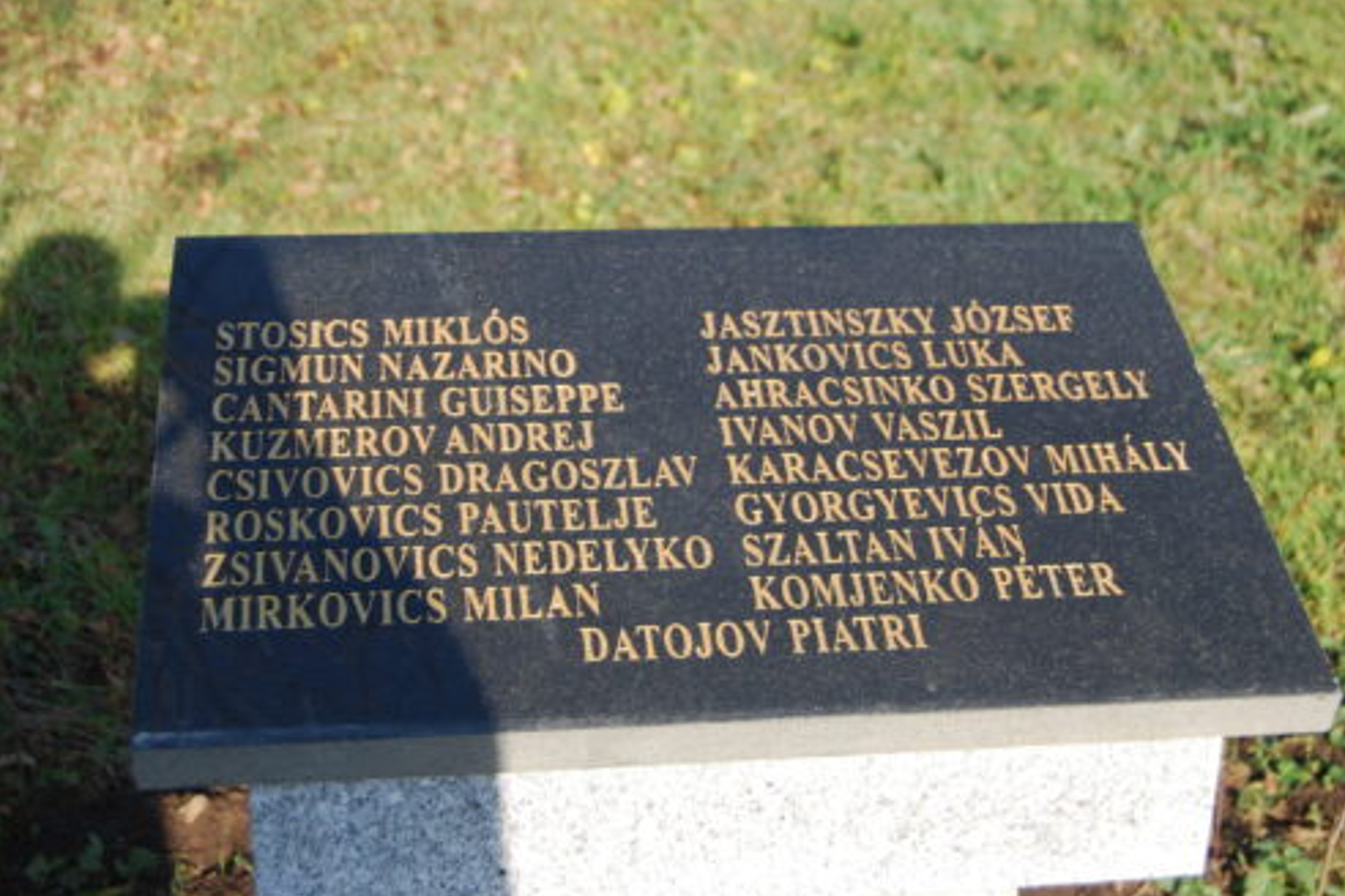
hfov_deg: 34.5
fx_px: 2167
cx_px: 681
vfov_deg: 23.4
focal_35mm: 58
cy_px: 447
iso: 100
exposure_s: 1/160
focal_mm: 38
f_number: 6.3
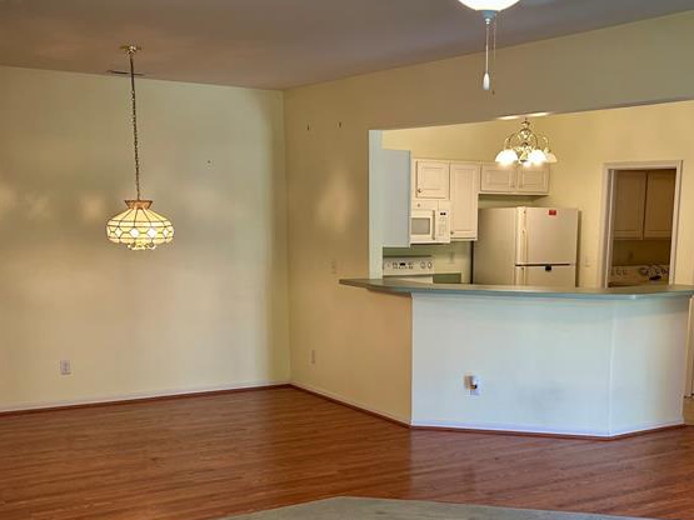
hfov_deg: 39.3
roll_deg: -0.3
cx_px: 455
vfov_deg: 29.8
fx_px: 962
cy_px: 390
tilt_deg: -11.2
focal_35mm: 48
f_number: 1.5
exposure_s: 1/120
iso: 125
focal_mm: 5.7
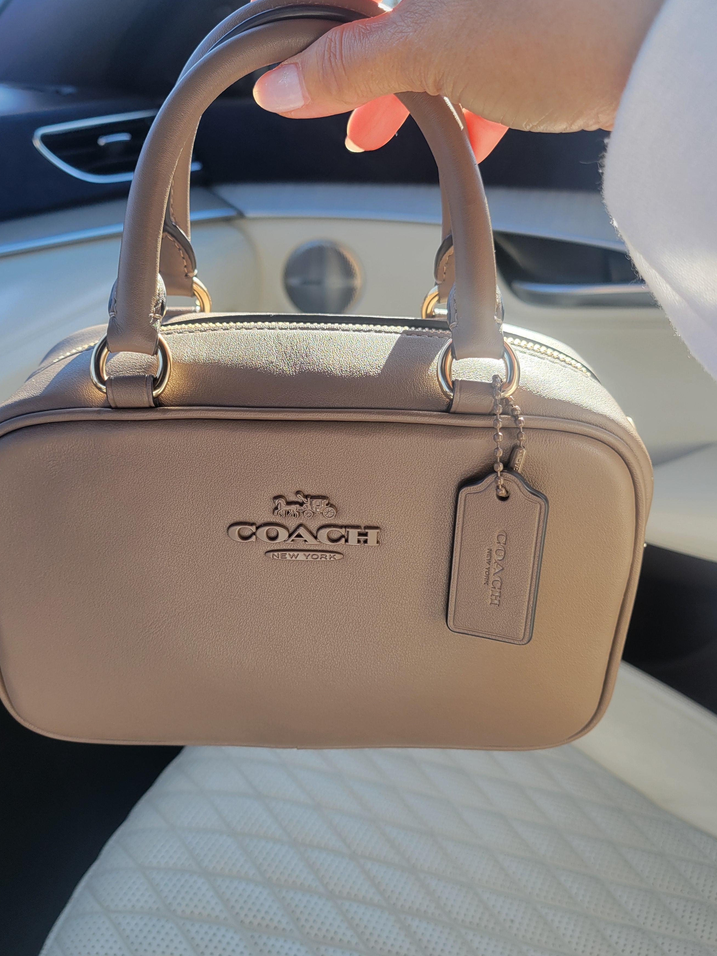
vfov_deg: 60.0
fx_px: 828
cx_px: 309
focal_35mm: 30
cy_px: 466
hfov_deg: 46.7
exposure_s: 1/227
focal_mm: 5.4
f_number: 1.8
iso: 40
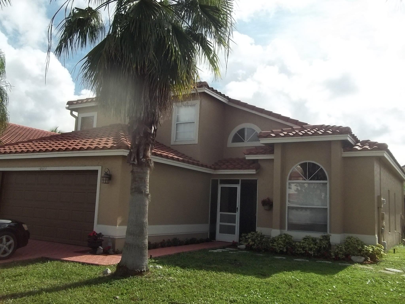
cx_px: 202
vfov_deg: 44.2
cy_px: 152
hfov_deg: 56.8
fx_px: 374
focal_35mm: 32
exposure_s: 1/500
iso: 200
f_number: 8.8
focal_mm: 5.7
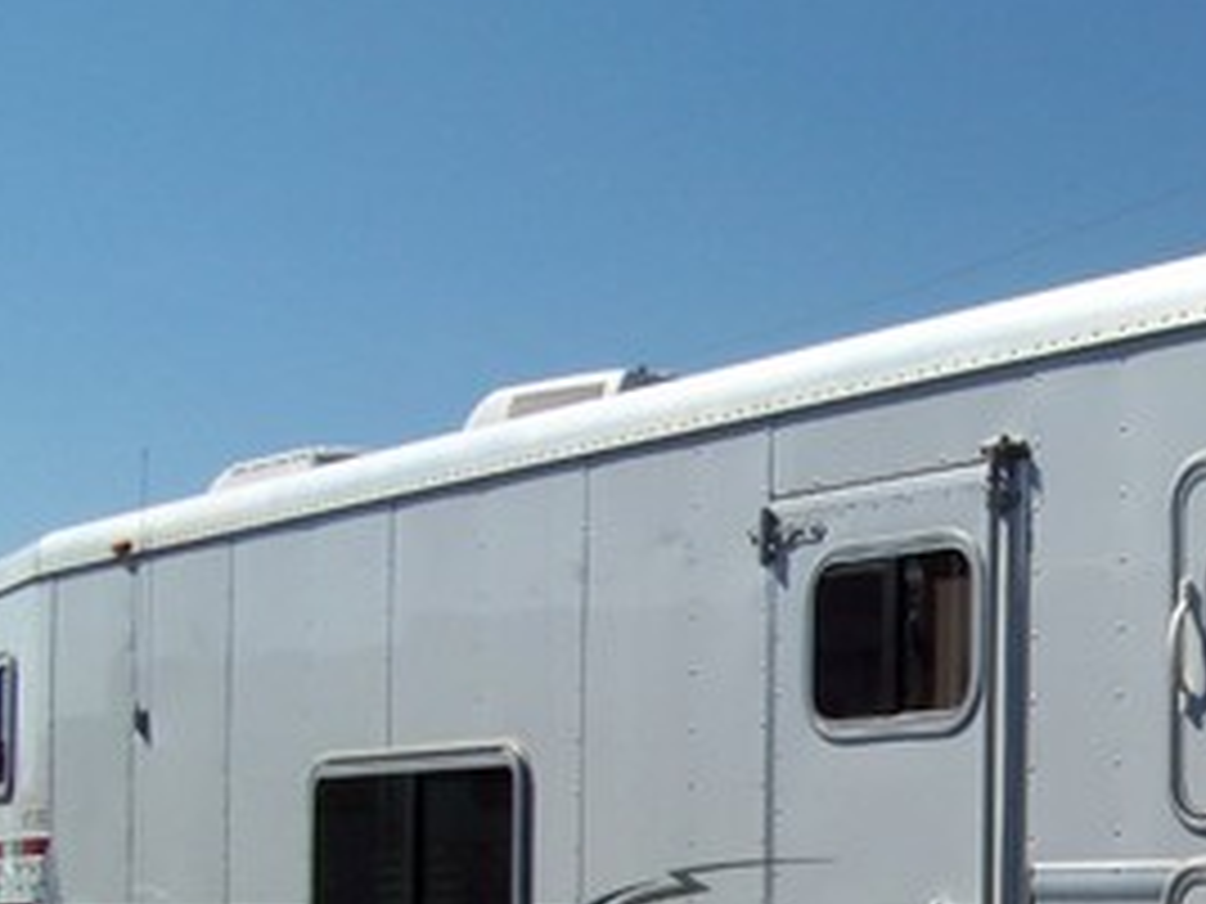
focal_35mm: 94
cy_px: 938
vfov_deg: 15.4
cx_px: 1328
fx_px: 3275
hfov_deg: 19.9
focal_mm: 5.85
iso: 72
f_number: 4
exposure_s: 1/1000
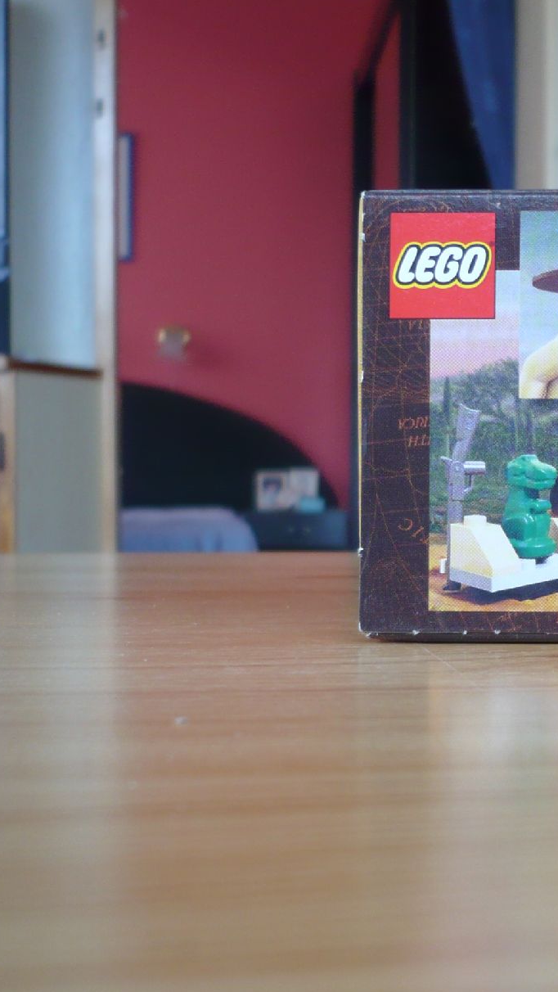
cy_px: 494
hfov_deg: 18.6
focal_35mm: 62
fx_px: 1630
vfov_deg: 33.8
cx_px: 640
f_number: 2.8
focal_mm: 5.8
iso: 100
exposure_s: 1/20
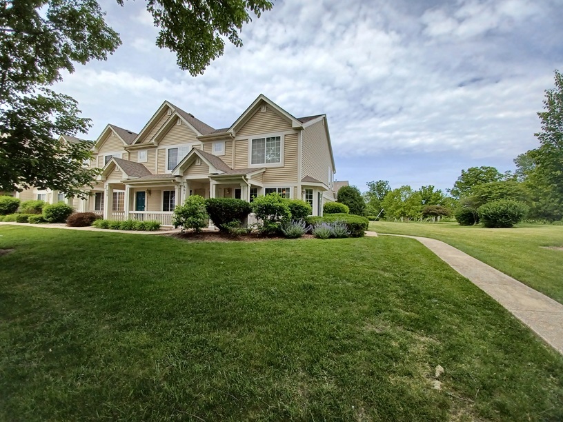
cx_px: 282
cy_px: 211
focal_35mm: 13
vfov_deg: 89.9
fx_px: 211
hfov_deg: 106.2
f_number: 2.2
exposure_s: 1/1401
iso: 40
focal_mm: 1.42
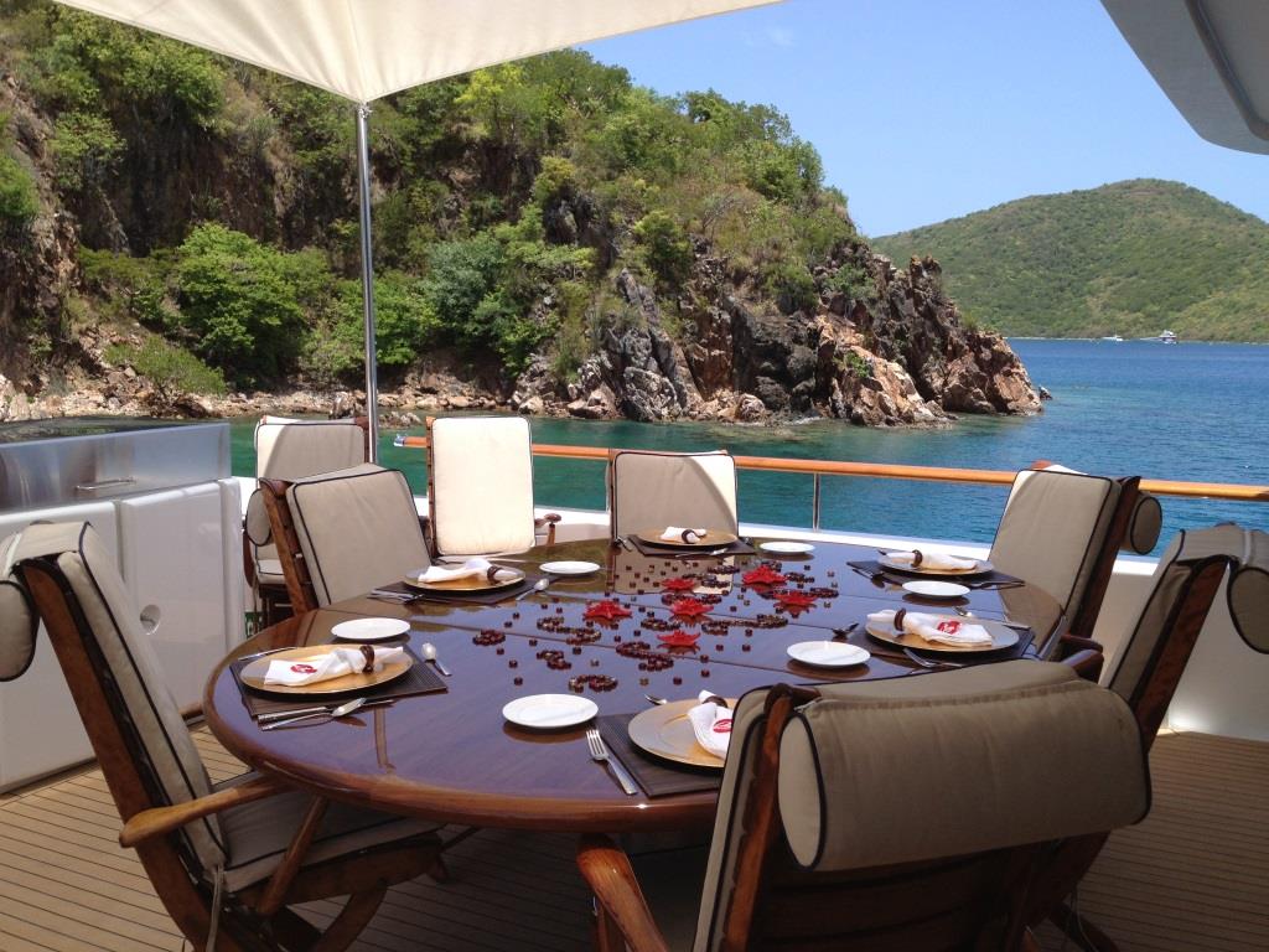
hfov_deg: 52.6
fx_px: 1283
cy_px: 476
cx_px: 634
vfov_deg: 40.7
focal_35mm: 35
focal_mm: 4.28
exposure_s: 1/1255
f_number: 2.4
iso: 64
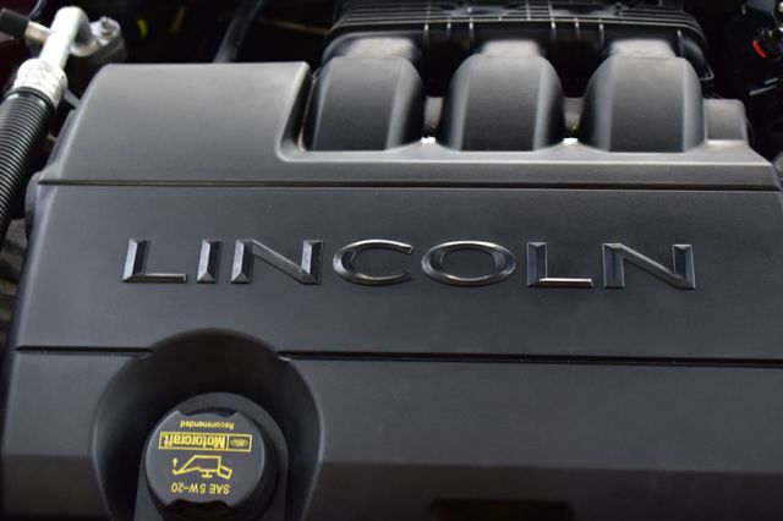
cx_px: 392
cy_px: 260
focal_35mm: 60
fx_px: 1304
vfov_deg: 22.6
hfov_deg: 33.4
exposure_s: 1/15
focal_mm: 40
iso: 640
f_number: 6.3
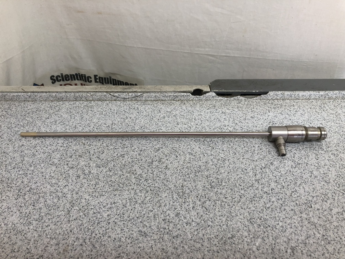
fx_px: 279
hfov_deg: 63.4
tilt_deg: -43.3
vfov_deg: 49.7
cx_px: 172
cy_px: 130
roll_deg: -2.3
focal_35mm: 28
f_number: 1.8
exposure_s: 1/120
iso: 64
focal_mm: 3.99
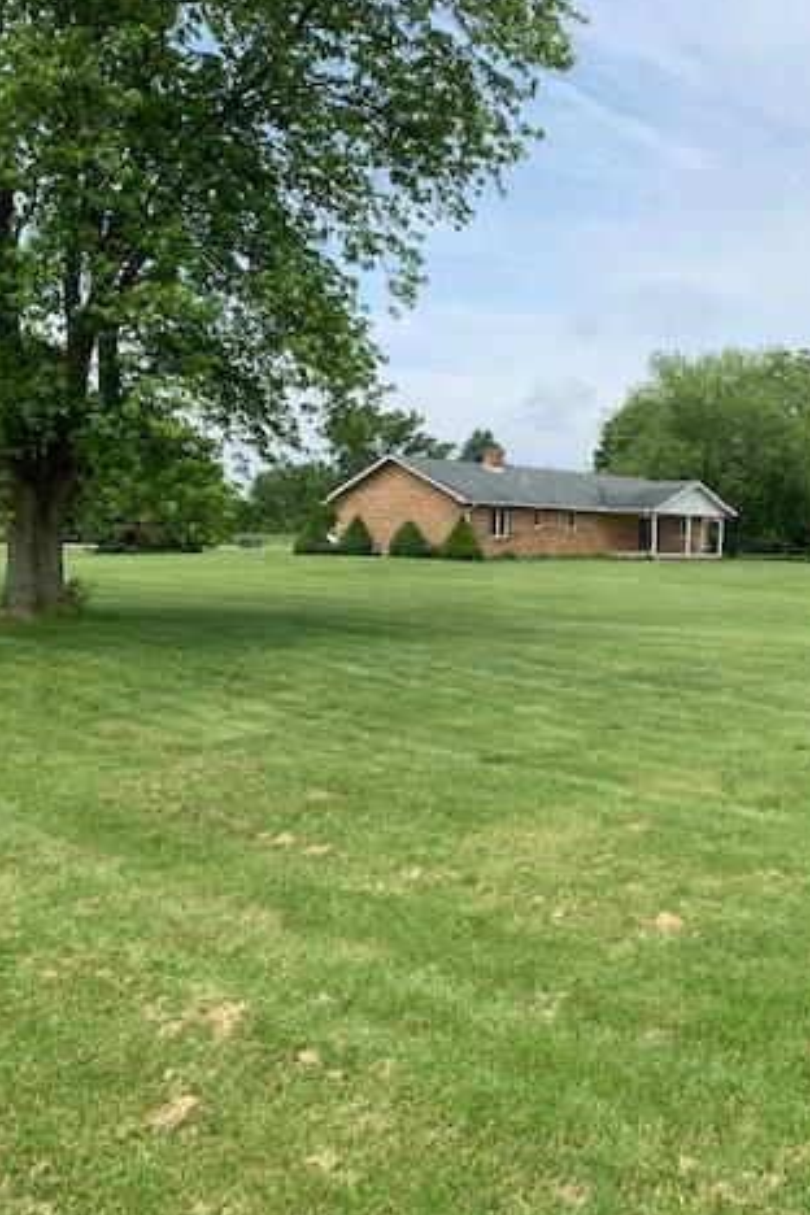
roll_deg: -2.5
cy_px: 605
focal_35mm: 37
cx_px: 556
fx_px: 1249
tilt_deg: -4.3
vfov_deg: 51.9
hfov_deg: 35.5
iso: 25
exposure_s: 1/2075
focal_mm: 4.25
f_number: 1.8
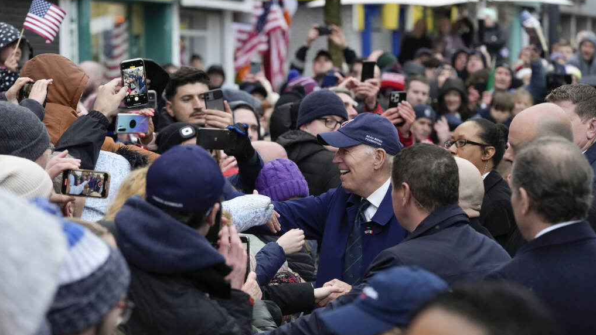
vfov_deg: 7.9
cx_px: 298
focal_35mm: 154
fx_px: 2434
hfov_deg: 14.0
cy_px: 182
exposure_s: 1/800
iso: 3200
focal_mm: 146
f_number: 5.6
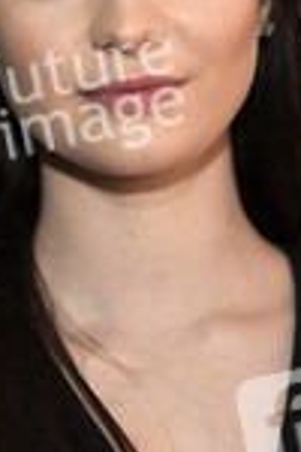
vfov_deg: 7.0
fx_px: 3674
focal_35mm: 293
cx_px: 117
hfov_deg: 4.7
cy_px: 259
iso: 1250
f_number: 3.2
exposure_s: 1/400
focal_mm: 110
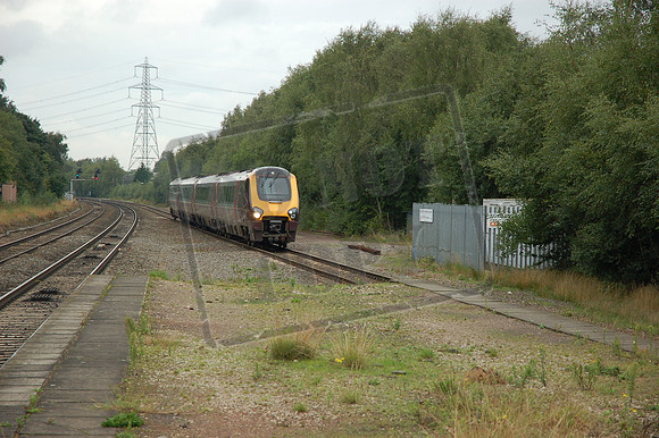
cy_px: 219
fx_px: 1921
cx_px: 330
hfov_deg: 19.5
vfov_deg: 13.0
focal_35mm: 105
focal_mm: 70
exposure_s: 1/500
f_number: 4.5
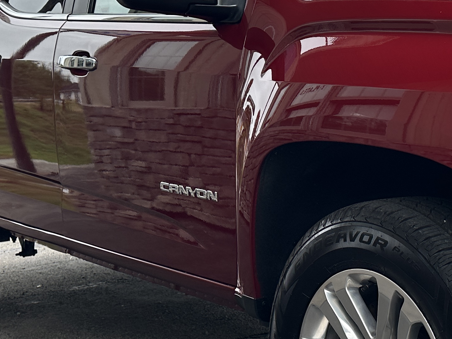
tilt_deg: -2.3
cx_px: 443
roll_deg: +1.5
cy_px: 156
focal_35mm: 67
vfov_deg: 21.9
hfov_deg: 27.5
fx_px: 875
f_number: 1.78
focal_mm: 6.86
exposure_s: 1/718
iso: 80
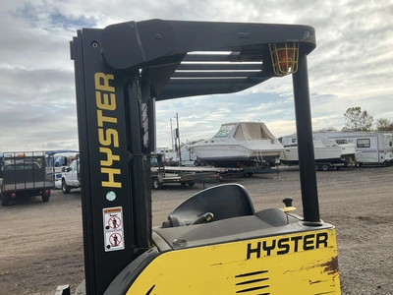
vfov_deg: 48.2
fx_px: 329
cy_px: 148
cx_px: 196
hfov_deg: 61.7
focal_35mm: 29
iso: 25
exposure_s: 1/883
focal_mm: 3
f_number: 1.8
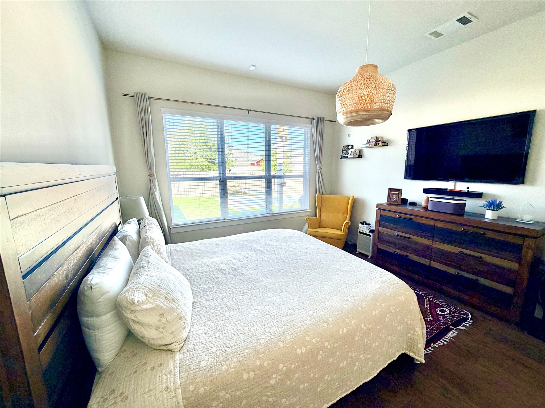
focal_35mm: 14
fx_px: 220
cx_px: 272
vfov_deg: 85.7
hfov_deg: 102.1
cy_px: 204
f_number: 2.2
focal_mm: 2.22
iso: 40
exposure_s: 1/166
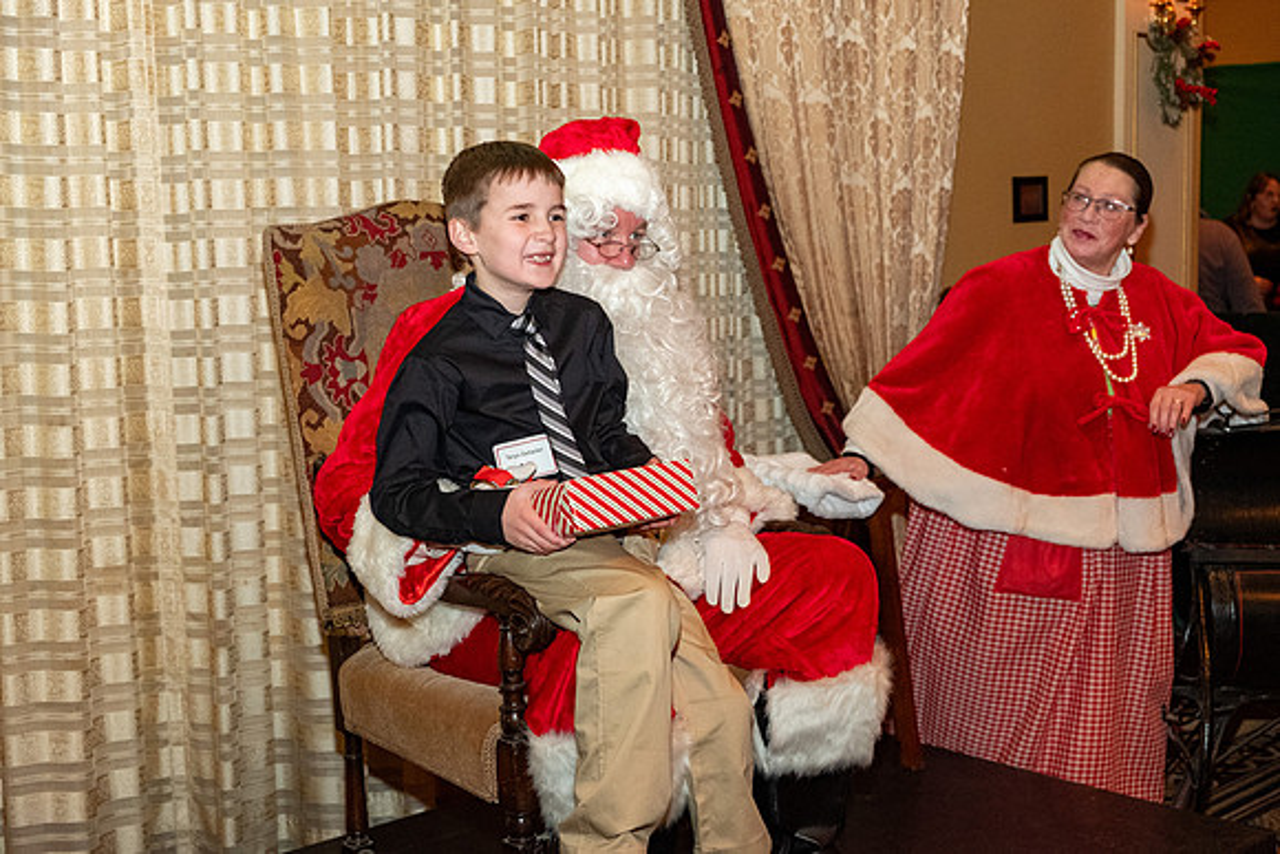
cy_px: 427
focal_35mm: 45
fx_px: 1600
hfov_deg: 43.6
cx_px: 640
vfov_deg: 29.9
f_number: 3.6
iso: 2500
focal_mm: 30.2
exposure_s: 1/125
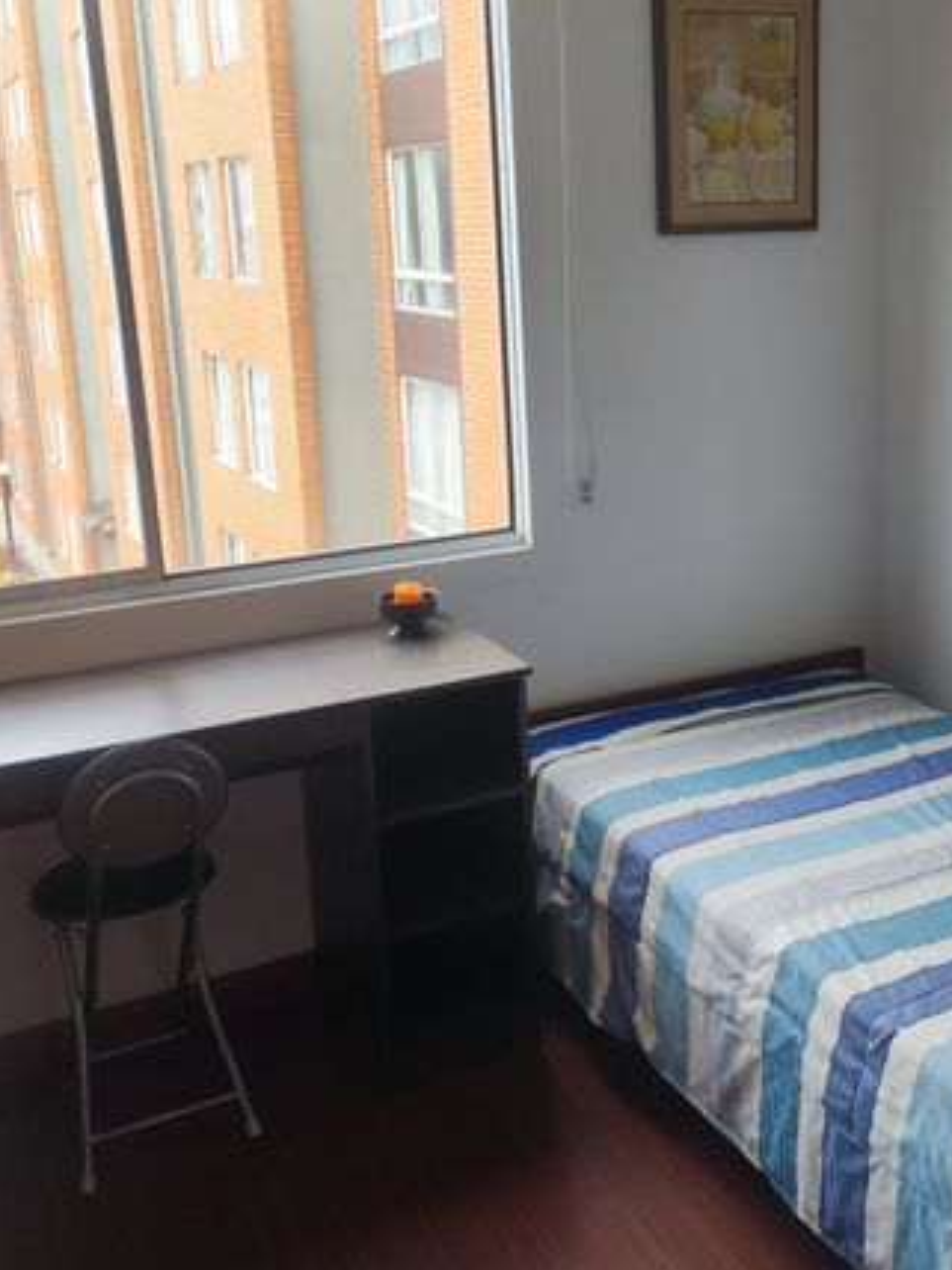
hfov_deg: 36.4
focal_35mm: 39
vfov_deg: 47.8
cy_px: 558
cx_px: 638
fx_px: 1430
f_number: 1.79
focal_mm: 4.7
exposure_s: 1/120
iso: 151
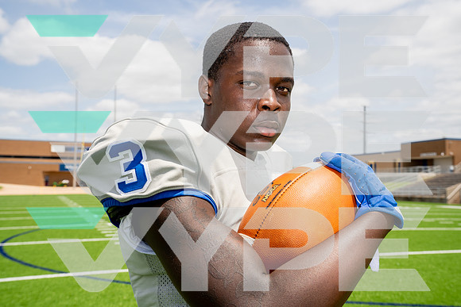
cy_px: 154
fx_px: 487
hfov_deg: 50.7
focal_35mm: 38
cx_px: 230
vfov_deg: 35.1
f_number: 8
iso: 100
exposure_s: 1/250
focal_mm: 38
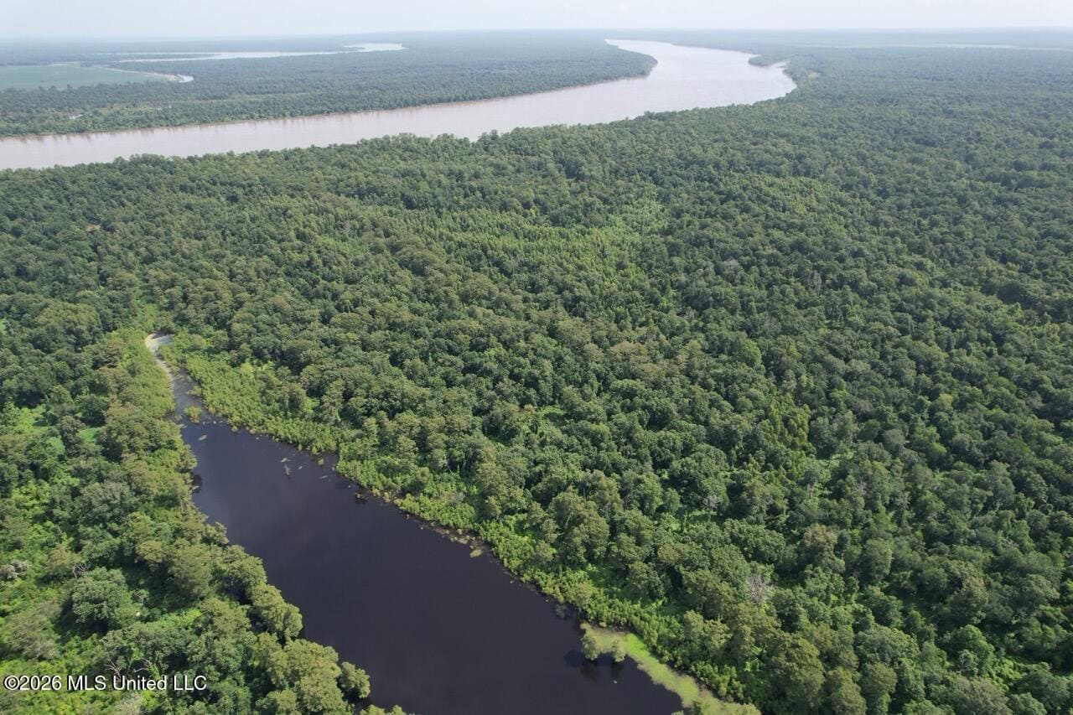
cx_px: 536
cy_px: 358
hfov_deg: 78.6
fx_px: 656
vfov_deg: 57.2
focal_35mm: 22
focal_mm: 8.4
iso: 130
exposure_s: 1/1250
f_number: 2.8
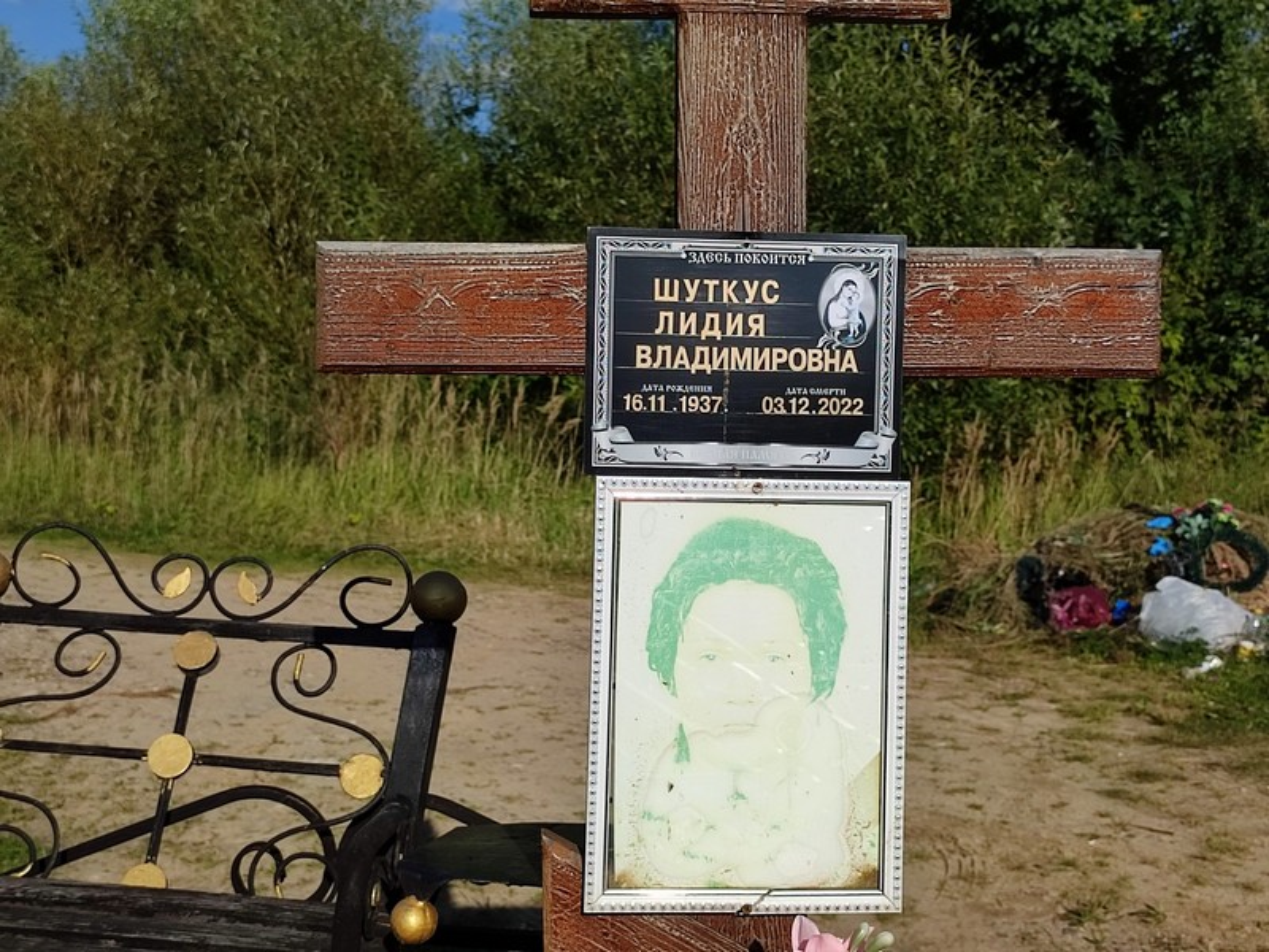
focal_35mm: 25
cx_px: 634
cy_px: 476
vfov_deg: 54.9
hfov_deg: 69.4
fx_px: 916
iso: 50
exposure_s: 1/1403
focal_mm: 6.04
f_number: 1.9
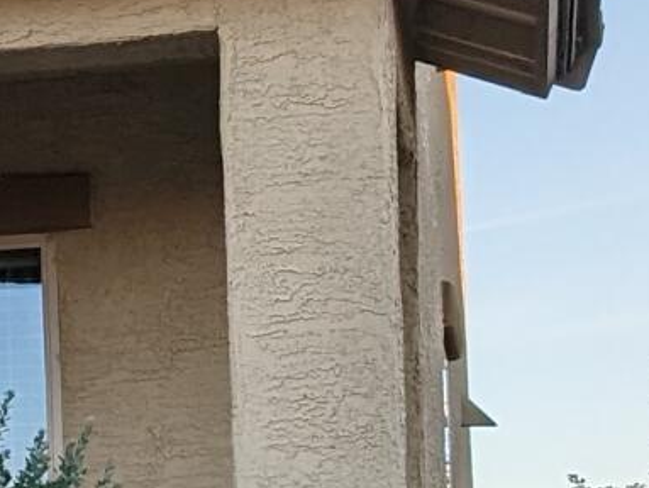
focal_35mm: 188
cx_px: -1312
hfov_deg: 8.7
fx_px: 3528
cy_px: 478
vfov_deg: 7.9
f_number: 1.68
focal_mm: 6.9
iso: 19
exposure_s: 1/246
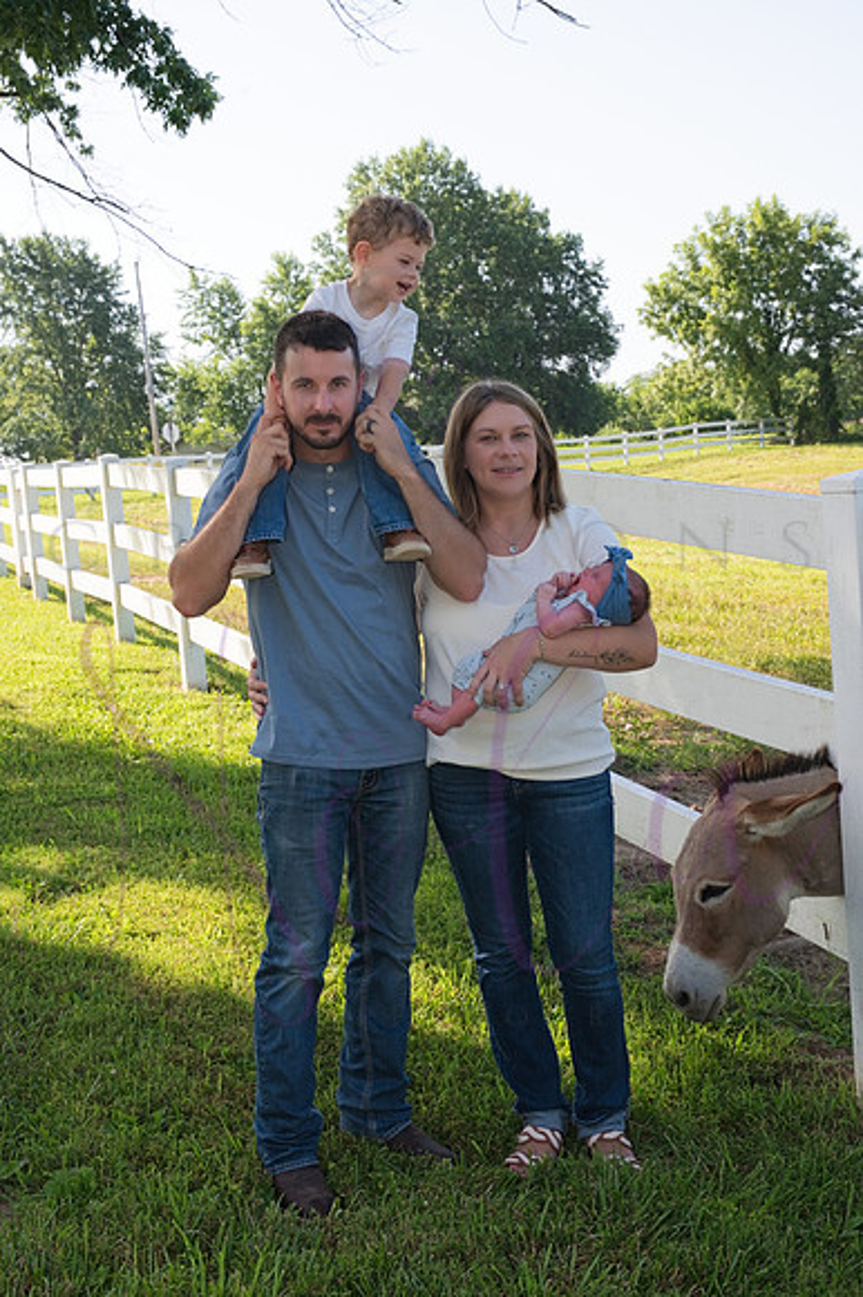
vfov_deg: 42.8
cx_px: 432
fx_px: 1656
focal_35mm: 46
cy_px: 648
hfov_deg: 29.2
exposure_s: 1/320
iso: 400
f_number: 10
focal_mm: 46
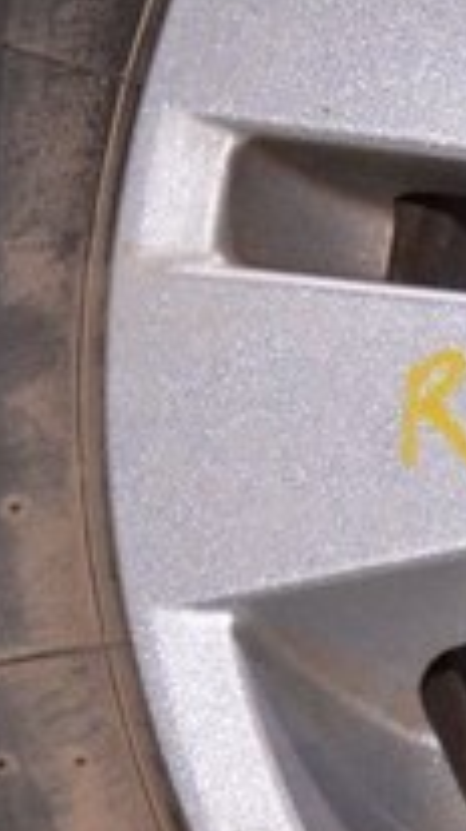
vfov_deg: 9.9
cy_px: 323
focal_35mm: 218
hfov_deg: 5.2
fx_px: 4803
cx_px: 1422
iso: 1600
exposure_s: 1/160
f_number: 8
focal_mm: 28
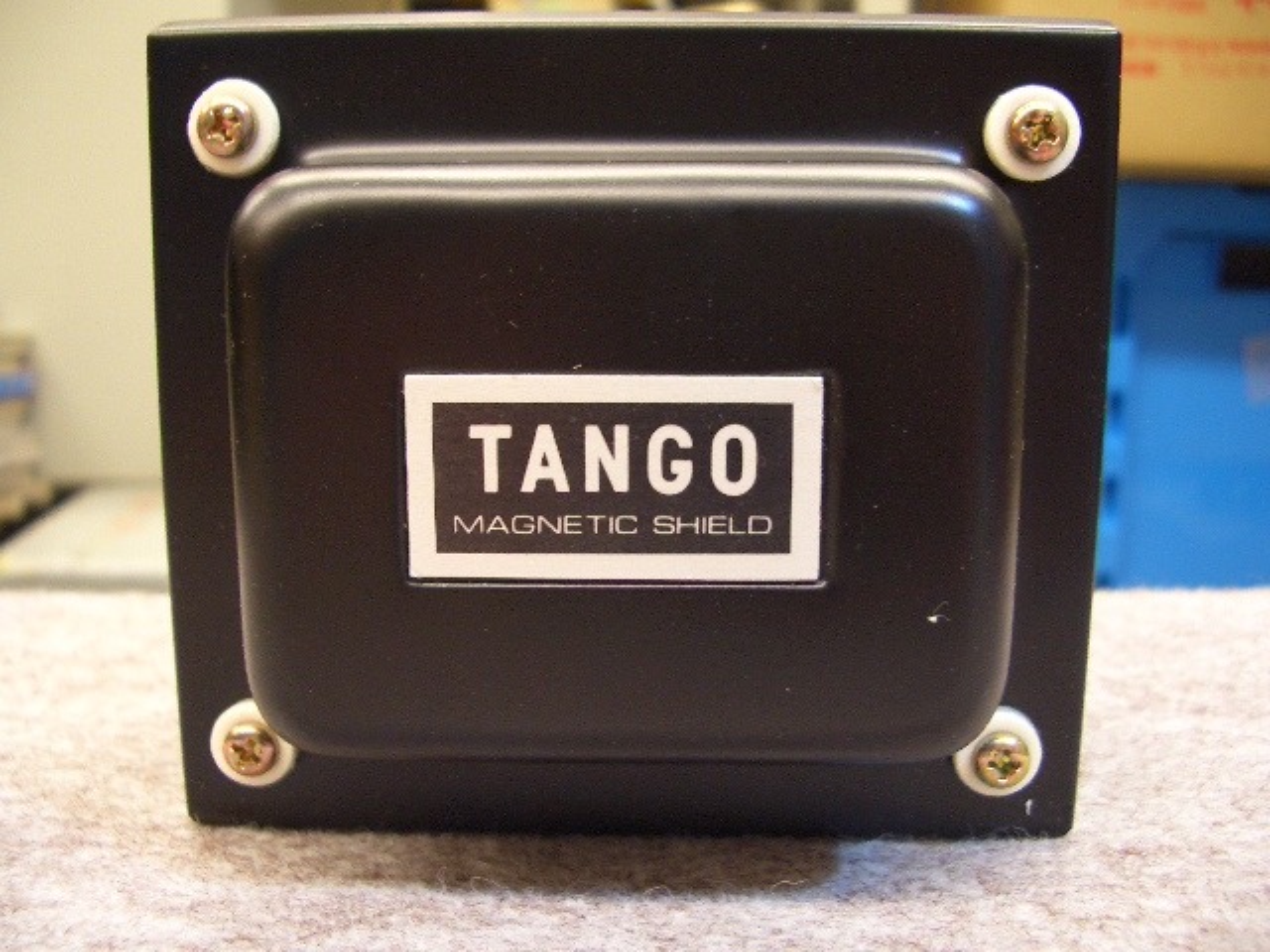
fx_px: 1284
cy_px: 476
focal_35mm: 35
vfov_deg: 40.7
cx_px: 635
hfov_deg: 52.6
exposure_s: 1/8
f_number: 2.6
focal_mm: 5.8
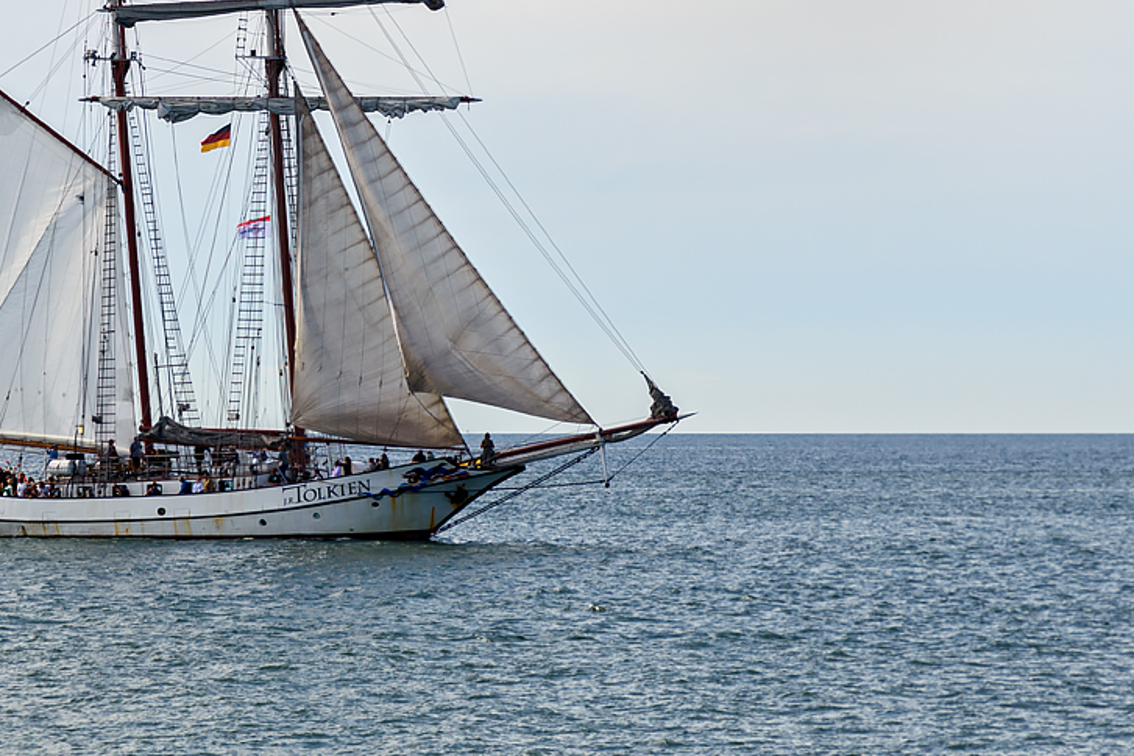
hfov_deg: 10.4
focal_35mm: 198
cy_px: 288
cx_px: 362
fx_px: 6238
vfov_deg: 6.9
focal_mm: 80
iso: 100
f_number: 7.1
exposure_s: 1/500
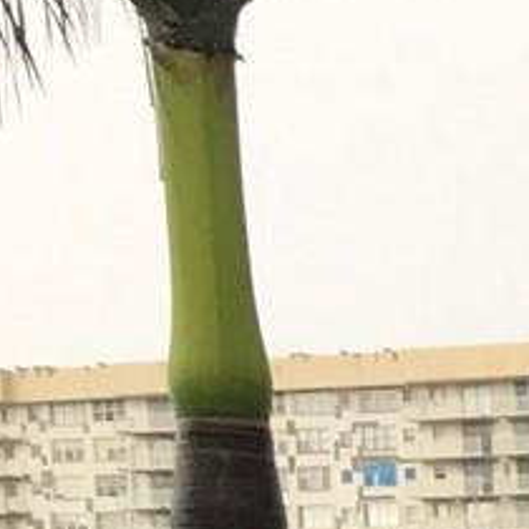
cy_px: 1111
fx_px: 3268
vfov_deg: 8.7
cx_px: 1927
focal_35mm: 189
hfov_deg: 7.4
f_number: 1.8
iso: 20
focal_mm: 3.99
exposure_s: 1/120
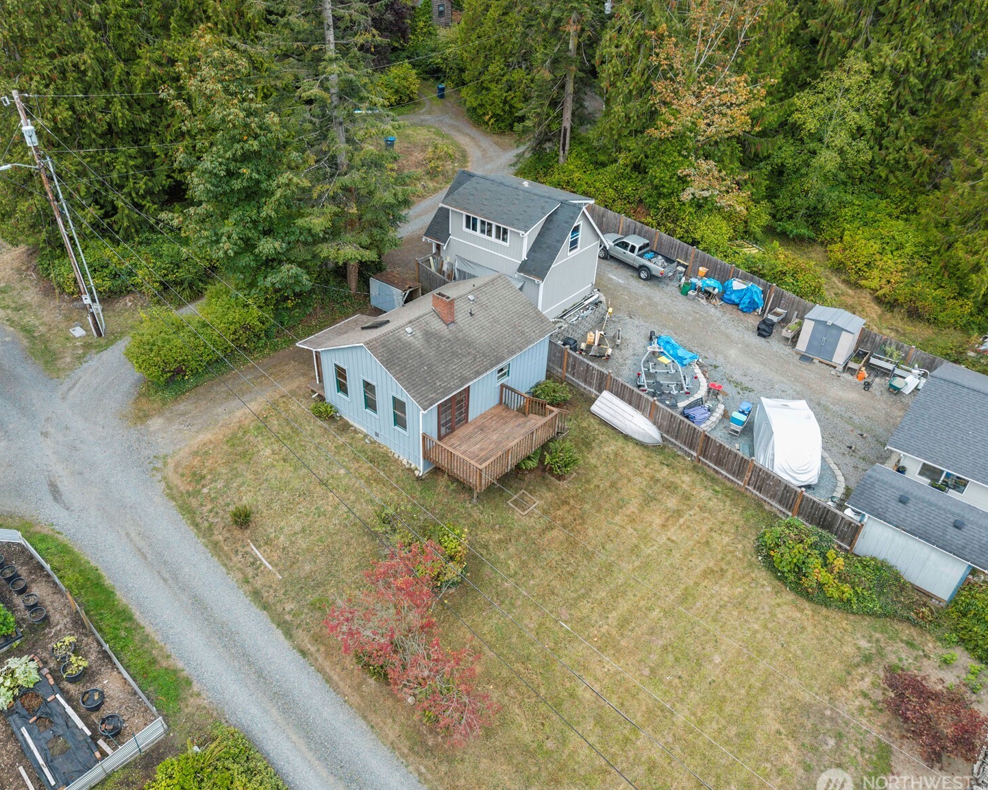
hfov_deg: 65.9
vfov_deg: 54.9
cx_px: 446
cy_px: 404
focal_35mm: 26
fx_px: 760
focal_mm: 8.67
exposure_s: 1/500
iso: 110
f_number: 1.8
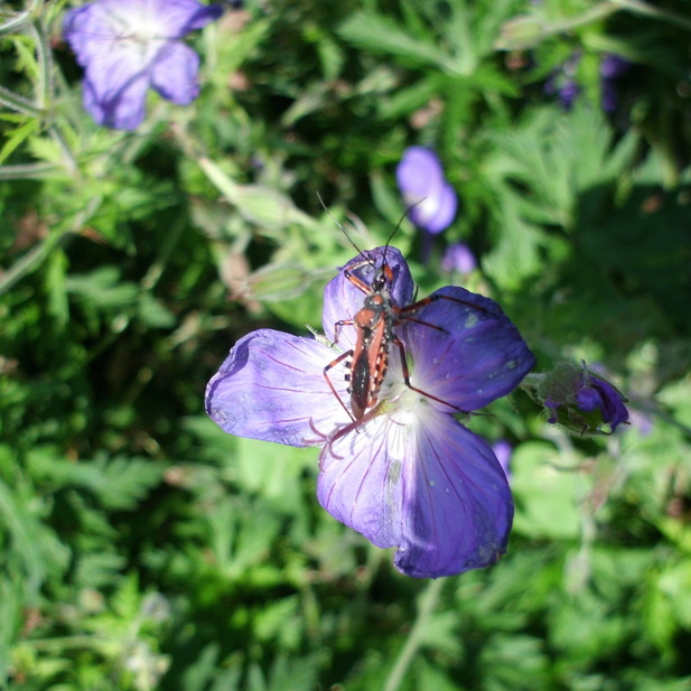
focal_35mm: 44
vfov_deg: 38.3
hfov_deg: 38.3
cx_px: 370
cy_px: 346
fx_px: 994
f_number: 7.3
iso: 100
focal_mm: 6.3
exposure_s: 1/125
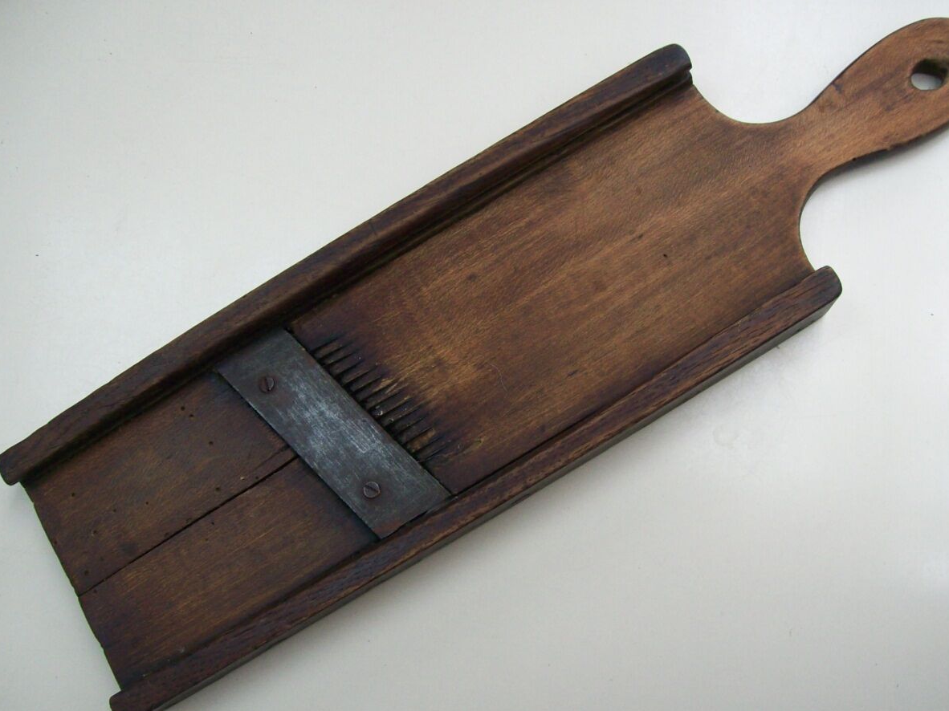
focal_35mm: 39
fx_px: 1069
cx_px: 484
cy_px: 372
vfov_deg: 36.8
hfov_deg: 47.9
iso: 152
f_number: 2.7
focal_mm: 6
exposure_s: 1/64
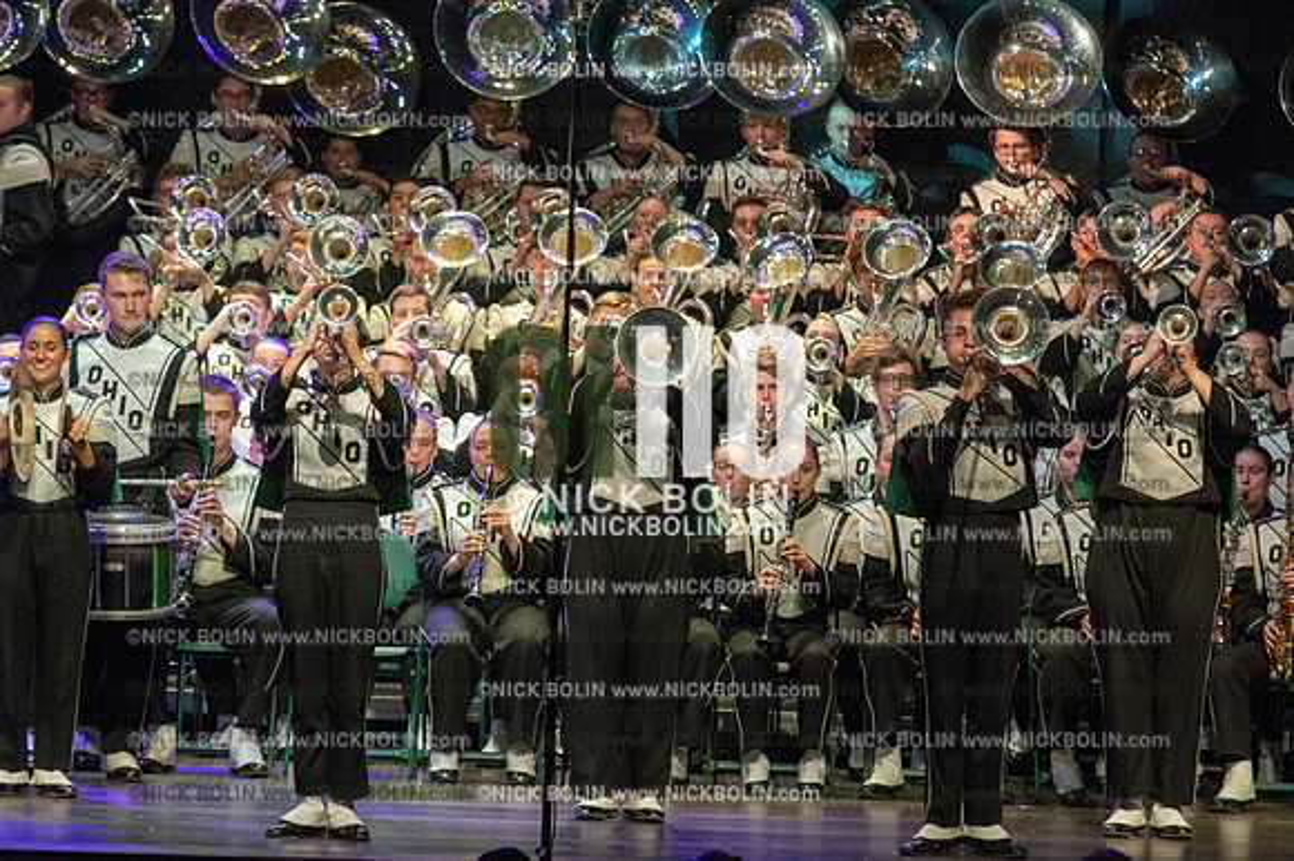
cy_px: 430
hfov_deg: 9.4
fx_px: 7903
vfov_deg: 6.2
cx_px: 647
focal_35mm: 220
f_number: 5.6
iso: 8000
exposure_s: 1/320
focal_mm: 220
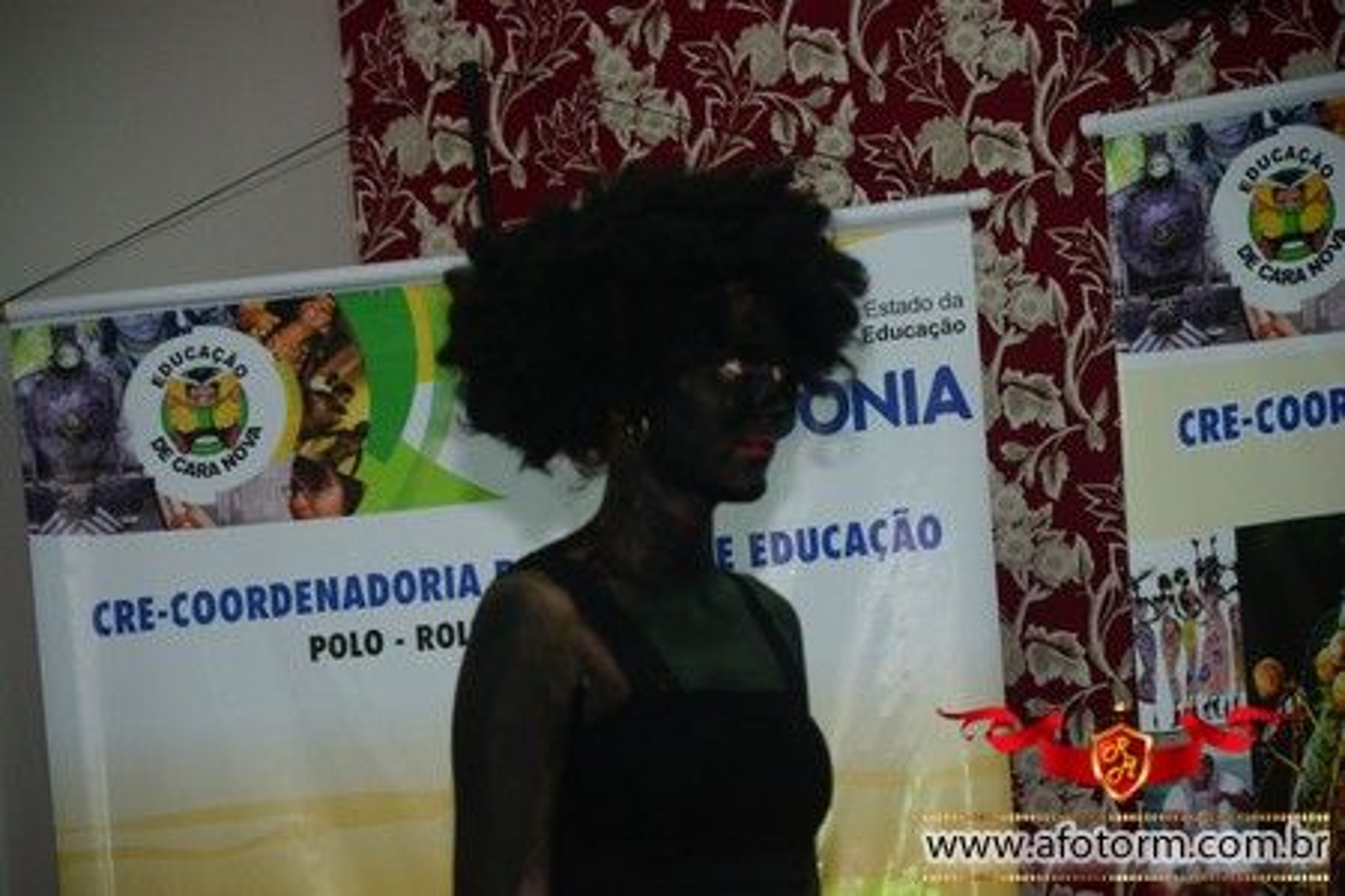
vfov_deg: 6.8
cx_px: 672
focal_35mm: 202
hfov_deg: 10.2
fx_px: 7565
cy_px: 448
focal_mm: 135
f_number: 5.6
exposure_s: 1/100
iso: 1600
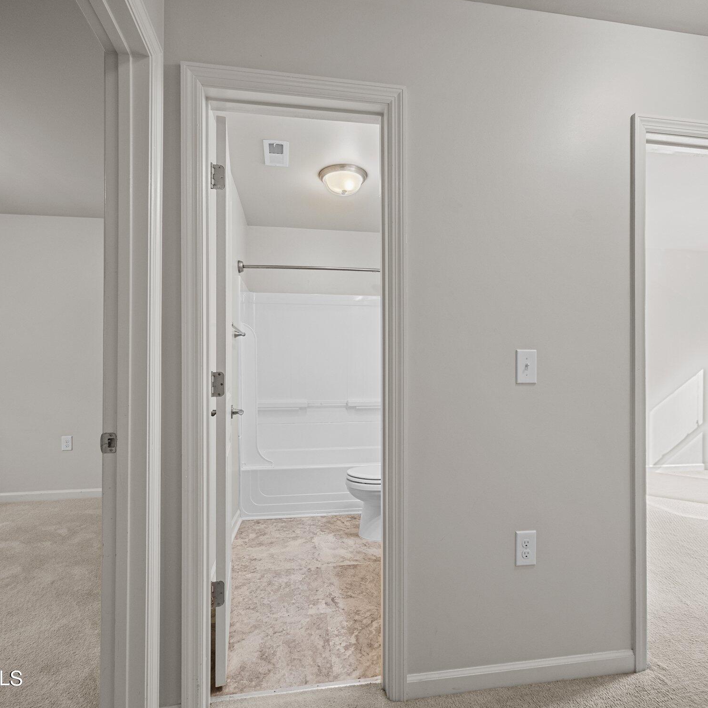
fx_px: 393
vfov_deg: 84.0
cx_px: 354
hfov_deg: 84.0
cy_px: 347
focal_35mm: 17
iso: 400
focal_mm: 7
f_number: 4
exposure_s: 1/10
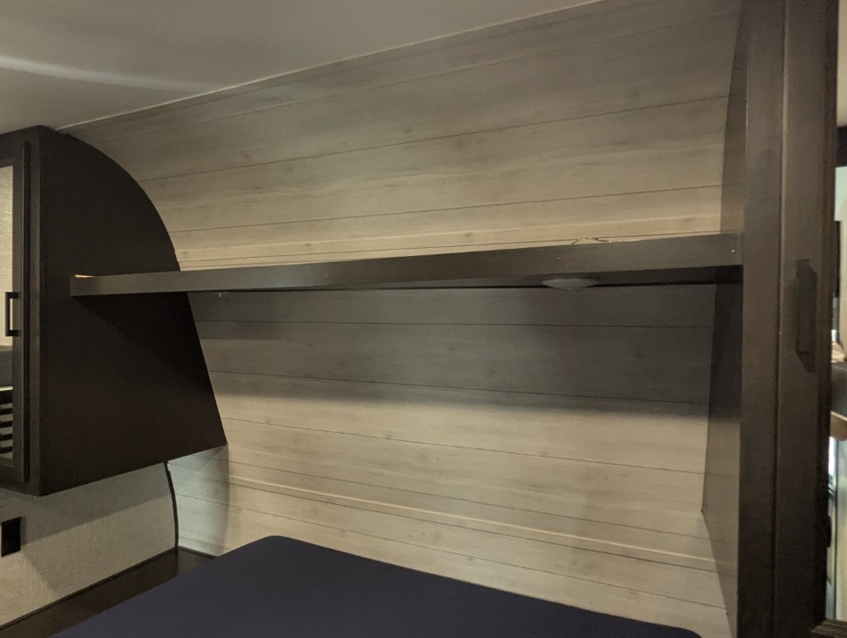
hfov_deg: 70.2
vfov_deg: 56.9
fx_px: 588
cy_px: 329
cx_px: 309
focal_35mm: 24
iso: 472
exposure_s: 1/25.9
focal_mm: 2.35
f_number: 2.2
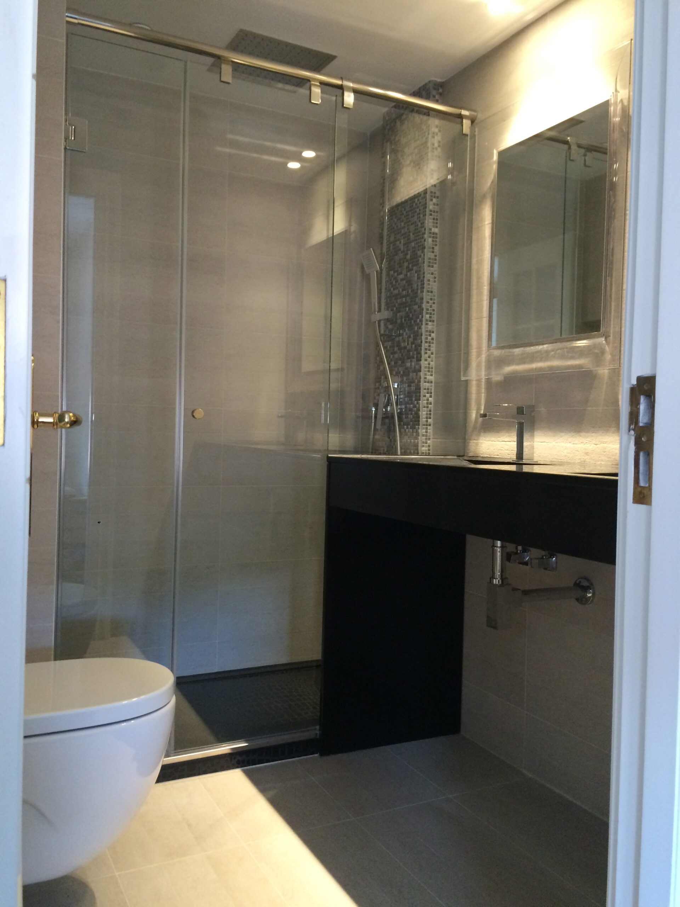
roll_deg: +0.0
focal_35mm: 29
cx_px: 340
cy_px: 454
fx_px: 760
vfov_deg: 61.7
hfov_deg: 48.2
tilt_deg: -5.0
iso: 250
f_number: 2.2
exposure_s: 1/33
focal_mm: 4.15
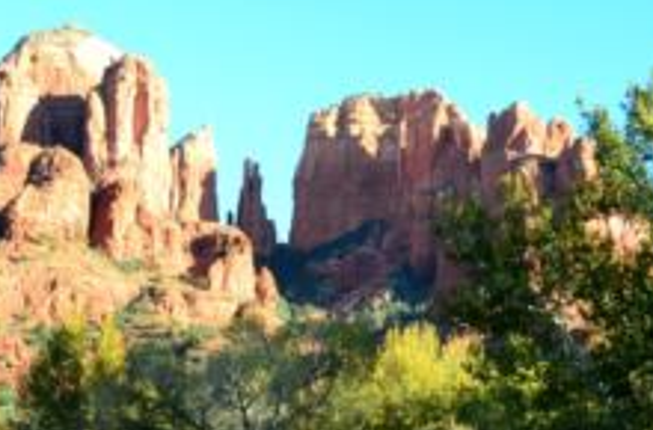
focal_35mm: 96
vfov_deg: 13.7
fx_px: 1735
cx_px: 125
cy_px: 515
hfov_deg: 21.0
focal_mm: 22
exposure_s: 1/40
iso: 200
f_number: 14
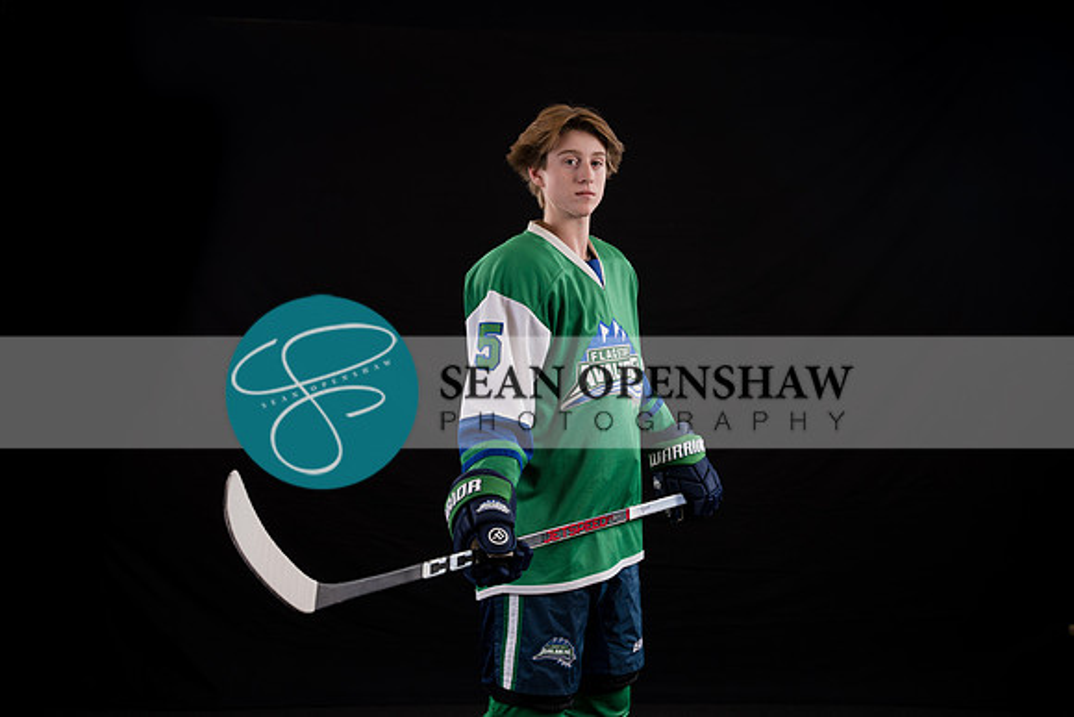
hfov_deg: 45.2
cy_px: 358
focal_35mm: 43
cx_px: 537
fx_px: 1289
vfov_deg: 31.1
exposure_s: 1/160
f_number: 4
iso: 80
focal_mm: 43.2
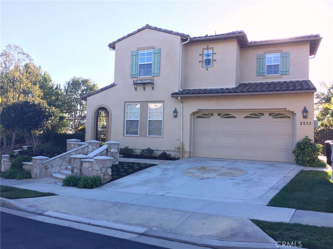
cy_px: 124
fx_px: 279
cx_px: 166
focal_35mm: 29
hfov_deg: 61.7
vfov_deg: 48.2
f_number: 2.2
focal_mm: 4.15
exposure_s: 1/461
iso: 32
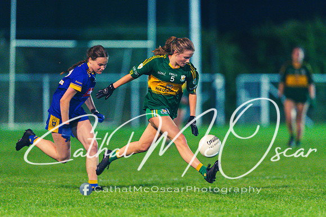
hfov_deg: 4.4
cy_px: 125
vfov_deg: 2.9
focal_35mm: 466
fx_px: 4221
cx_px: 188
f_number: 2.8
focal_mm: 400
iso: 5000
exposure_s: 1/500
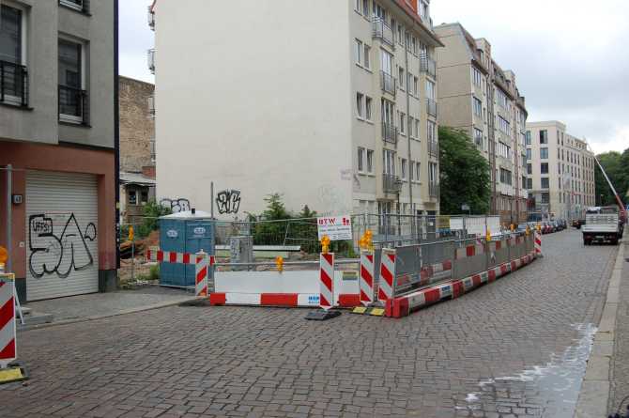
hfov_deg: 55.2
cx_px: 314
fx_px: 602
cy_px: 209
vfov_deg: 38.3
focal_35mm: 34
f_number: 6.3
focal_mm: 23
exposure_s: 1/160
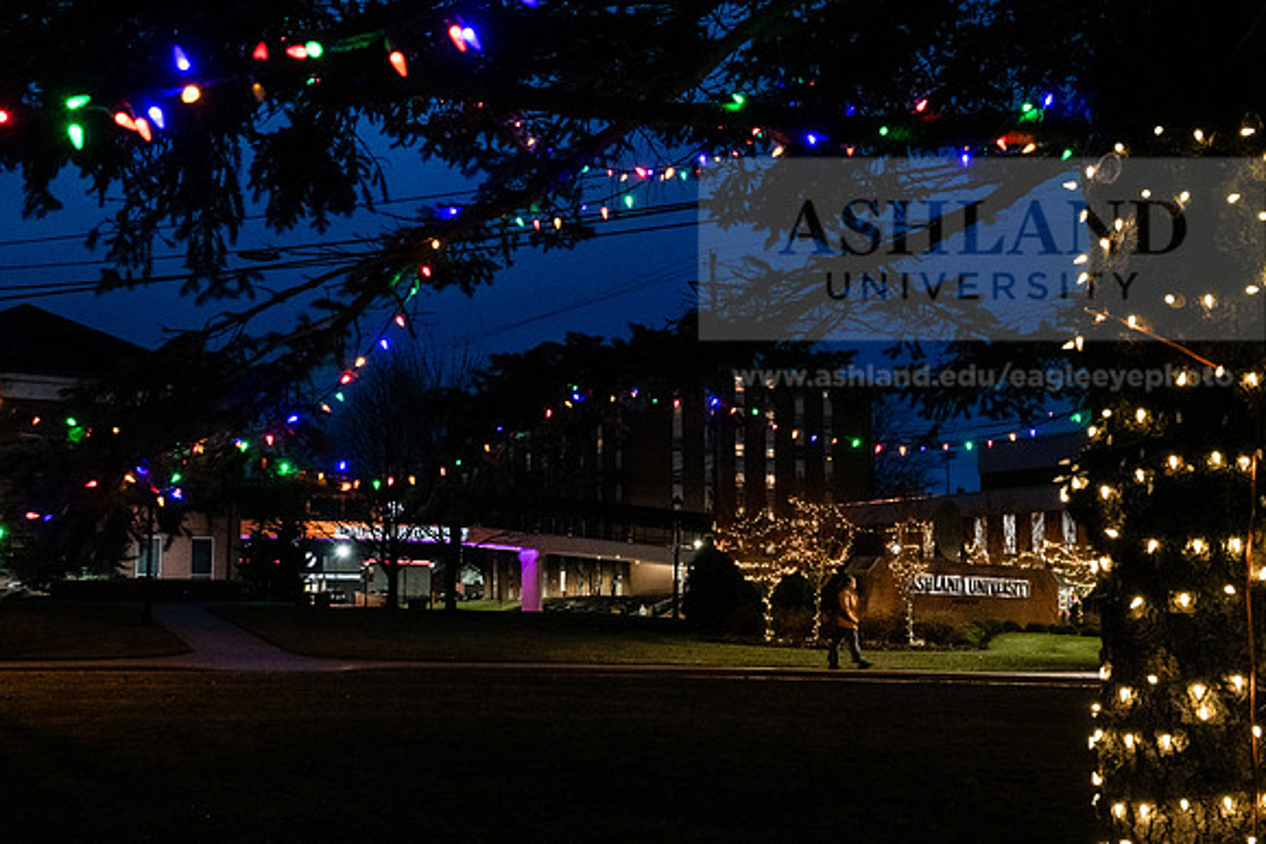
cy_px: 422
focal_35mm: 55
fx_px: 1935
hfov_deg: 36.2
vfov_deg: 24.6
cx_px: 633
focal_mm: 55
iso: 3200
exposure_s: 1/30
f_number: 8
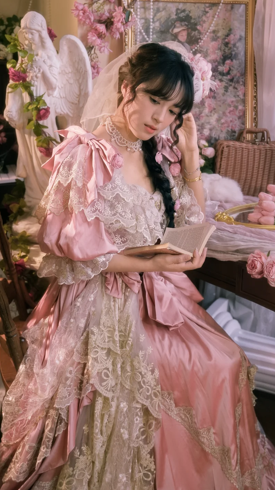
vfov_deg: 41.3
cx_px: 176
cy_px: 238
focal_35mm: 50
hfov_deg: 23.8
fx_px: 649
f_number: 4.5
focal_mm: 41.9
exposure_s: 1/200
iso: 640
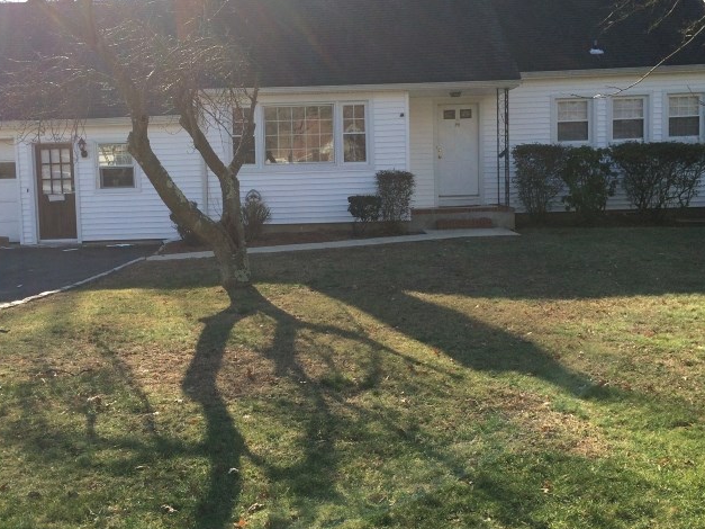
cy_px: 228
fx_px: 753
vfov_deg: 38.6
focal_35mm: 37
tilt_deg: -4.1
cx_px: 311
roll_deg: +3.2
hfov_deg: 50.0
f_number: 2.2
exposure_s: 1/1208
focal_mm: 4.15
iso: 50
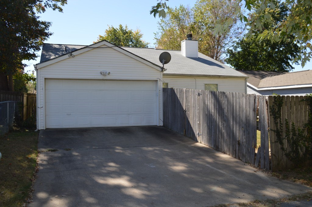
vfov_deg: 39.9
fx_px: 286
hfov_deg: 57.3
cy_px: 104
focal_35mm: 33
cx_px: 156
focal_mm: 22
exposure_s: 1/200
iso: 100
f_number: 5.6
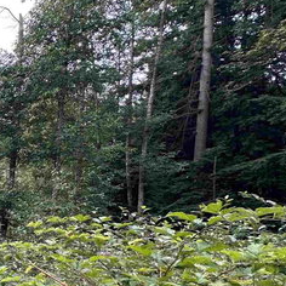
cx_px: -172
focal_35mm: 42
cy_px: 212
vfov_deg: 39.0
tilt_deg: -3.5
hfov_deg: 25.7
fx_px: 393
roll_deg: -0.4
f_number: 2.2
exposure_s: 1/108
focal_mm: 2.22
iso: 40
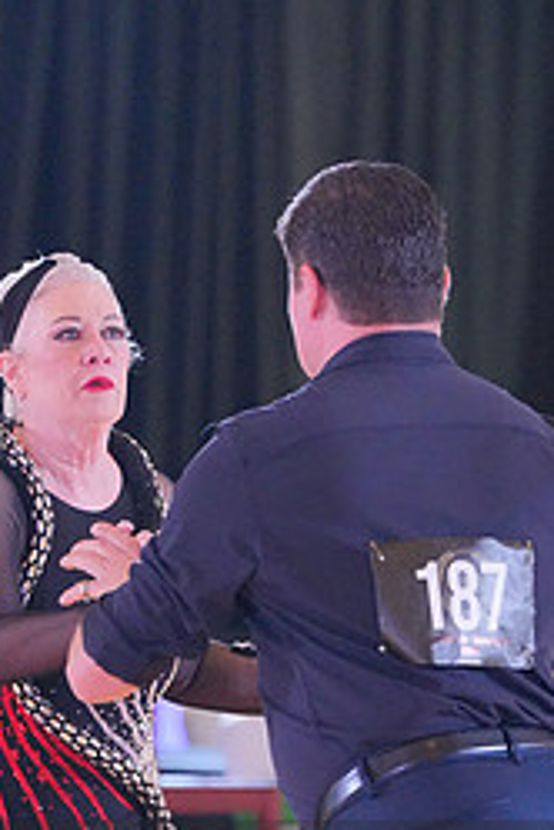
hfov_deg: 3.6
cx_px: 222
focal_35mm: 380
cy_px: 933
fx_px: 8771
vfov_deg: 5.4
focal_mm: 163
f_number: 3.5
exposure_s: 1/500
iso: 8000
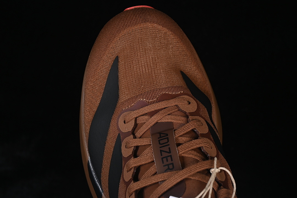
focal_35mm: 75
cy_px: 99
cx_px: 148
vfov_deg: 18.2
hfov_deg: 27.0
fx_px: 619
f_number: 6.3
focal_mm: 50
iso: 160
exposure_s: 1/60
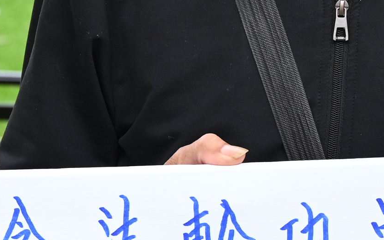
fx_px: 2188
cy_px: 114
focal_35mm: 209
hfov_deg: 10.0
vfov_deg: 6.3
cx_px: 200
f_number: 4
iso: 400
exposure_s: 1/250
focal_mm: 38
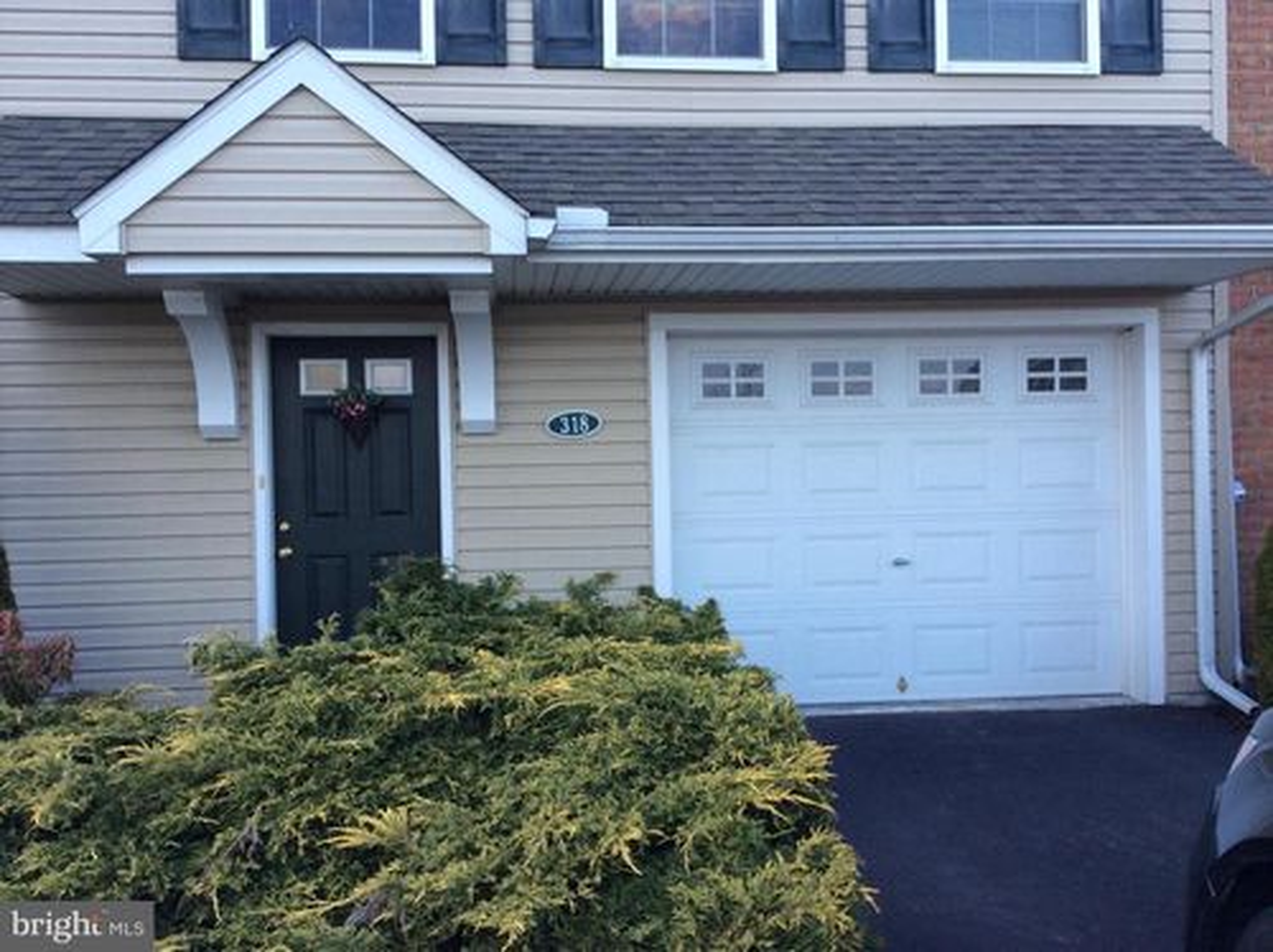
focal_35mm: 32
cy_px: 476
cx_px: 636
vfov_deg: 44.1
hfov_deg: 56.9
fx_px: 1176
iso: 32
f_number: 2.4
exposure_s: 1/262
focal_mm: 3.3
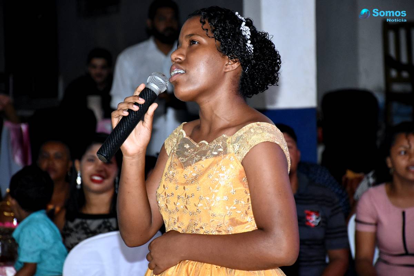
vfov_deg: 7.9
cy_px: 138
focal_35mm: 174
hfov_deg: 11.8
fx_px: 2001
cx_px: 207
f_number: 5.6
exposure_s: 1/100
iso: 4000
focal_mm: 116
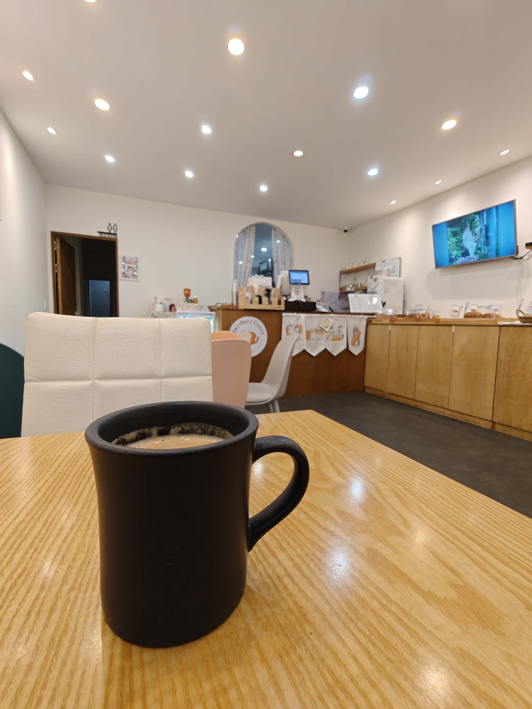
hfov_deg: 81.7
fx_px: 307
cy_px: 354
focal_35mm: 15
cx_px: 266
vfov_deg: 98.2
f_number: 2
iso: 400
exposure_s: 1/120
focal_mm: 2.3
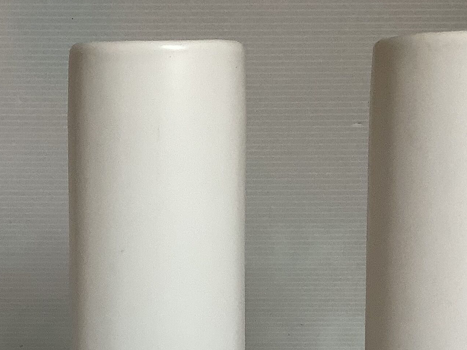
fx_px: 1066
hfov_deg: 24.6
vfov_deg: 18.0
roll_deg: +0.9
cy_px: 390
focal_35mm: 79
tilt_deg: -16.3
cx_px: 153
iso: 64
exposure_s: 1/100
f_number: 2.4
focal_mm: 3.3
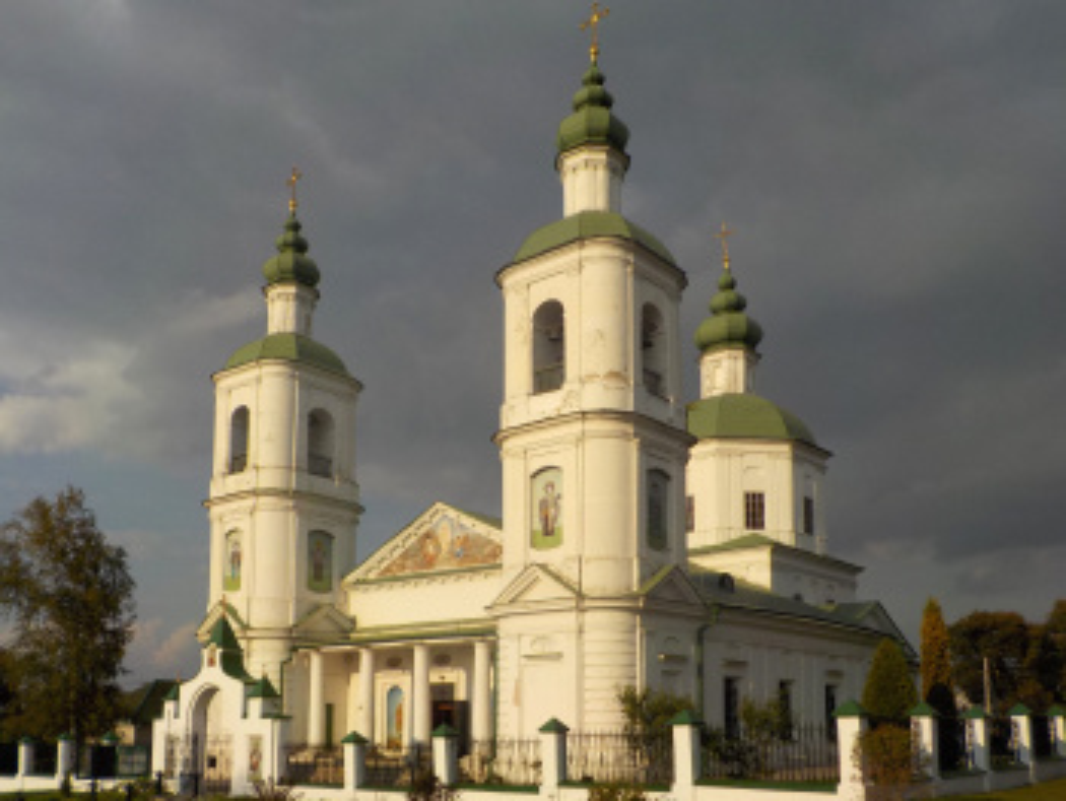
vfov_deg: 46.8
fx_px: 924
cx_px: 533
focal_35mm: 30
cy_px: 400
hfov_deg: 59.9
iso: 125
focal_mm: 4.1
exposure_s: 1/640
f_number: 6.6
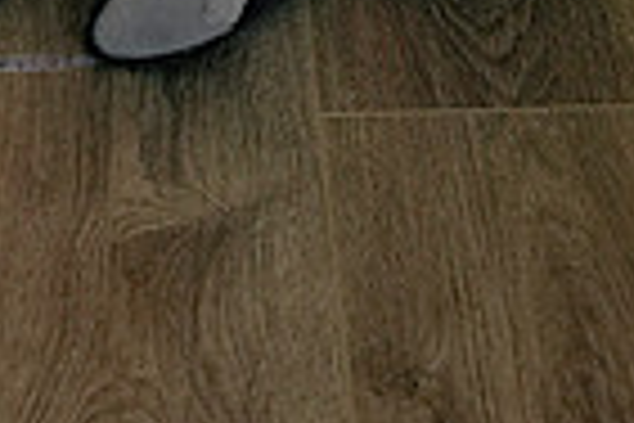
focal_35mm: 163
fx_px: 2870
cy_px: -572
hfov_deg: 12.6
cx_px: 337
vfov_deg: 7.8
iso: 800
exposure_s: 1/125
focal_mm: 34
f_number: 8
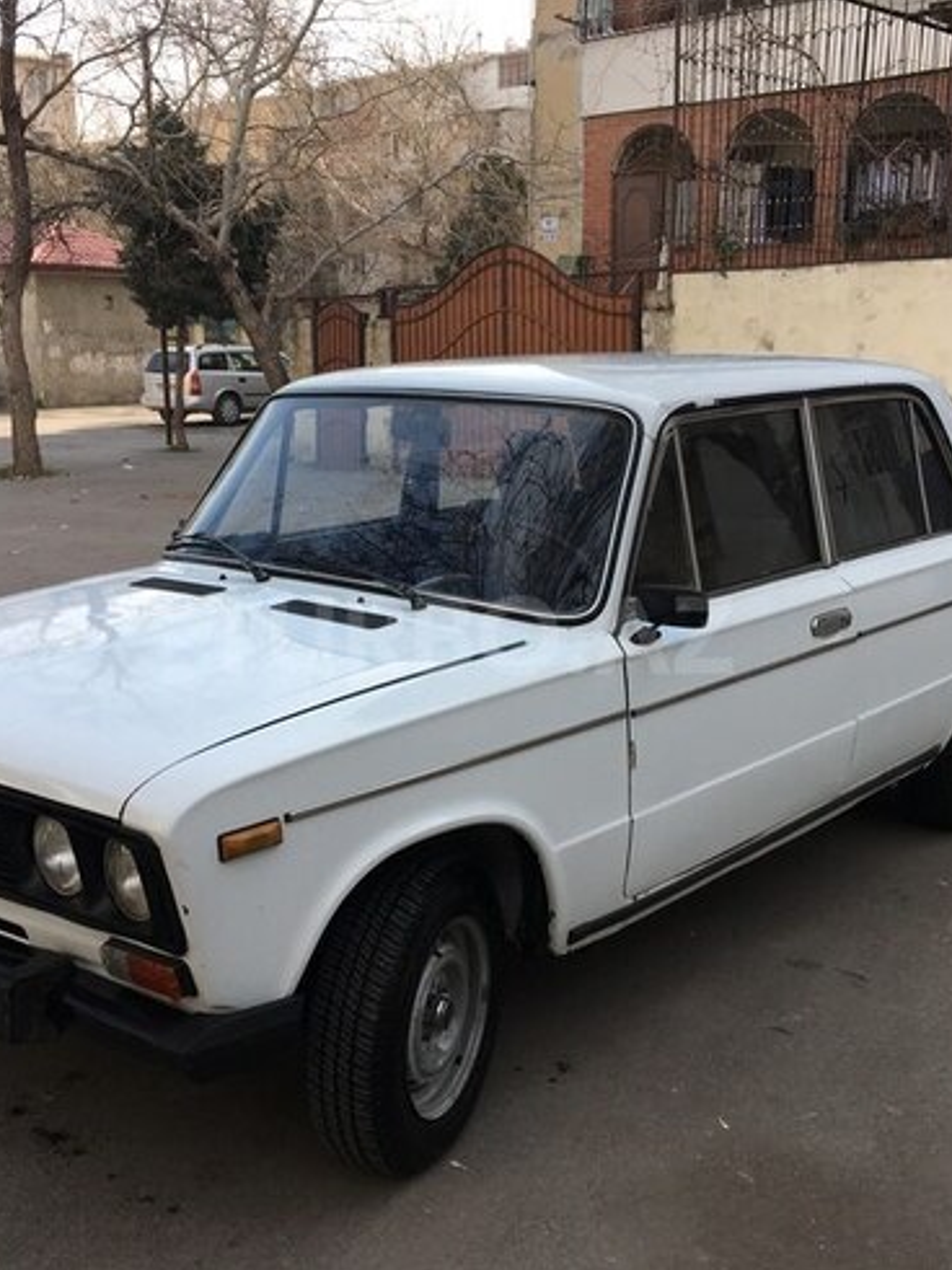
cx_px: 468
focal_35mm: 39
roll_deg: +0.1
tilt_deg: -12.2
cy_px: 635
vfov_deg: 47.9
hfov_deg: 36.8
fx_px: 1431
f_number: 2.2
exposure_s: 1/538
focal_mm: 4.15
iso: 25
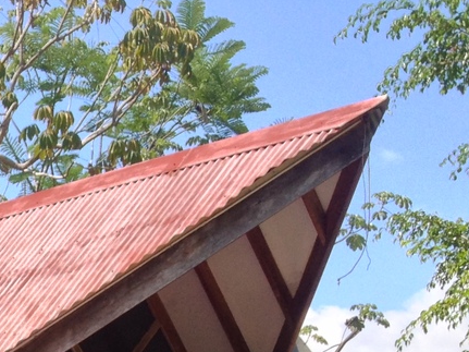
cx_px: -188
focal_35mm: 130
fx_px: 1761
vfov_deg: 10.7
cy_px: 632
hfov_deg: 14.4
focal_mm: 4.28
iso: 50
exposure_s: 1/472
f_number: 2.4
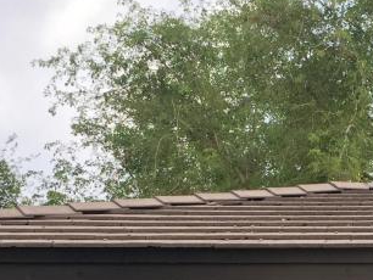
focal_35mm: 97
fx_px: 1046
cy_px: 392
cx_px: 367
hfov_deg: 19.7
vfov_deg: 14.4
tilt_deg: +4.0
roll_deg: -0.8
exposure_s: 1/476
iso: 32
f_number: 2.2
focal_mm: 4.15
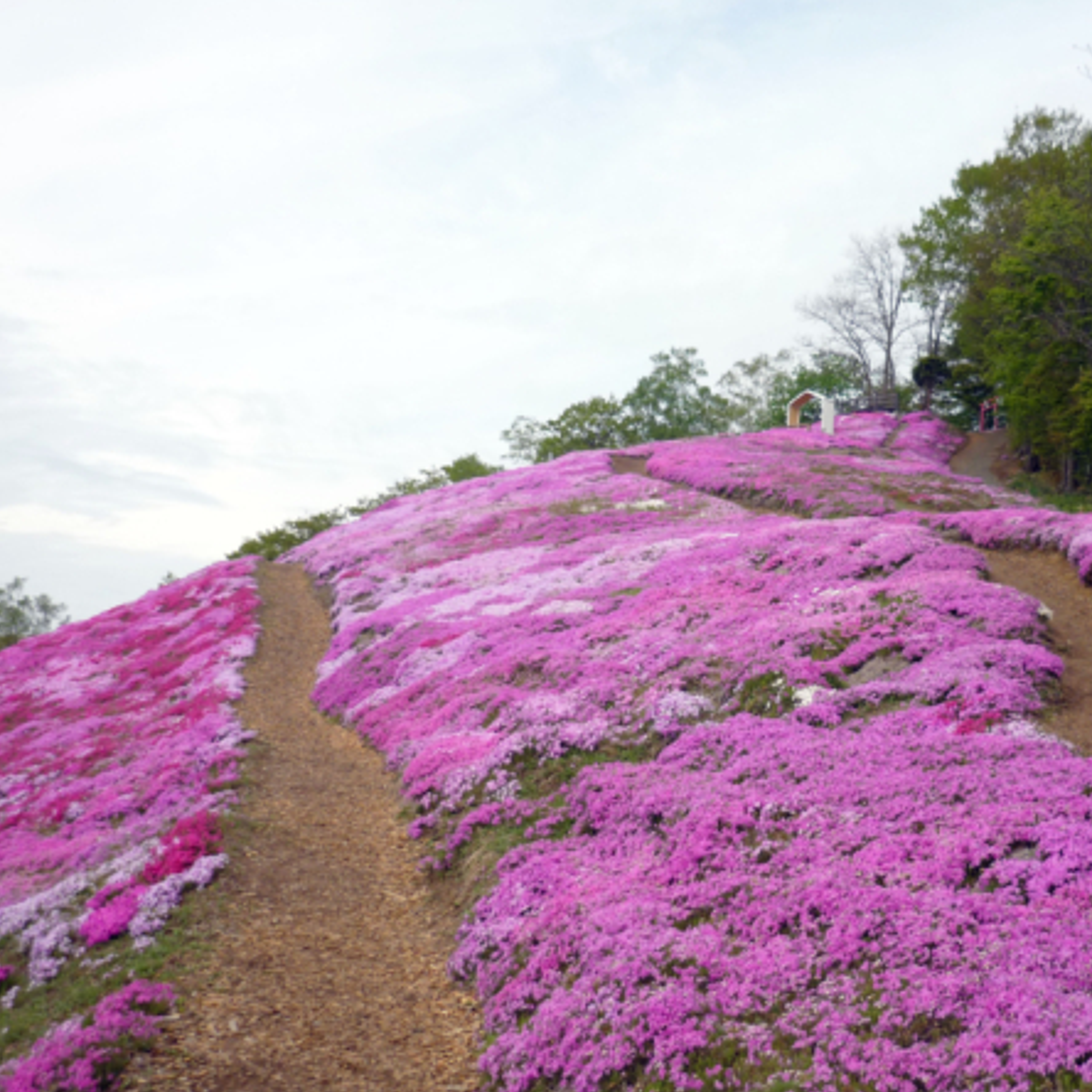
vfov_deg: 39.2
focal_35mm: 43
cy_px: 541
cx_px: 713
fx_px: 1535
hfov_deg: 38.8
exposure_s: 1/125
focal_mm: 6
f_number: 8
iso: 100
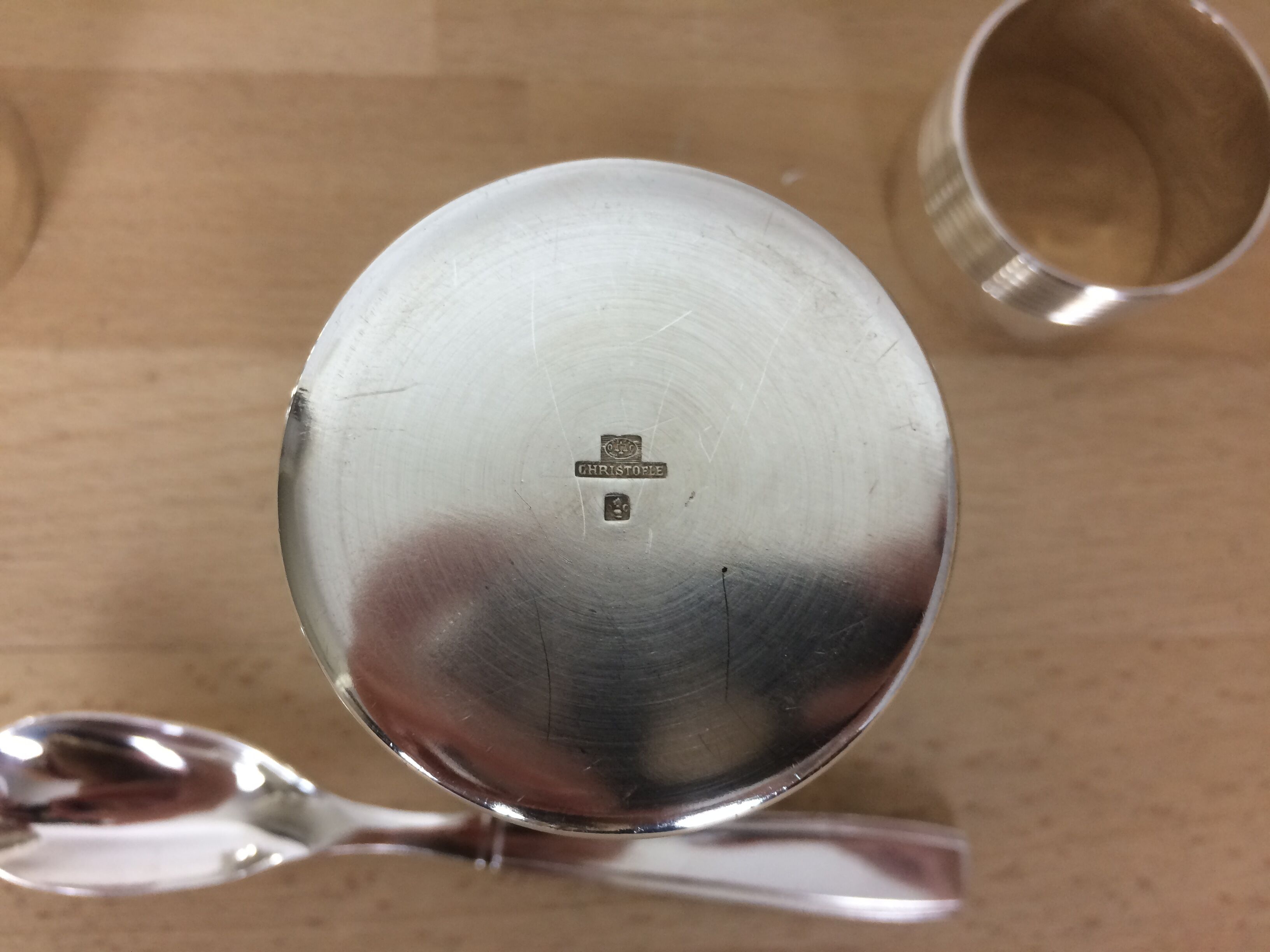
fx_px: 1064
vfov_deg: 48.2
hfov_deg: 61.7
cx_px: 635
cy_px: 476
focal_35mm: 29
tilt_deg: -80.2
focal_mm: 4.15
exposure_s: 1/33
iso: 40
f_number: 2.2
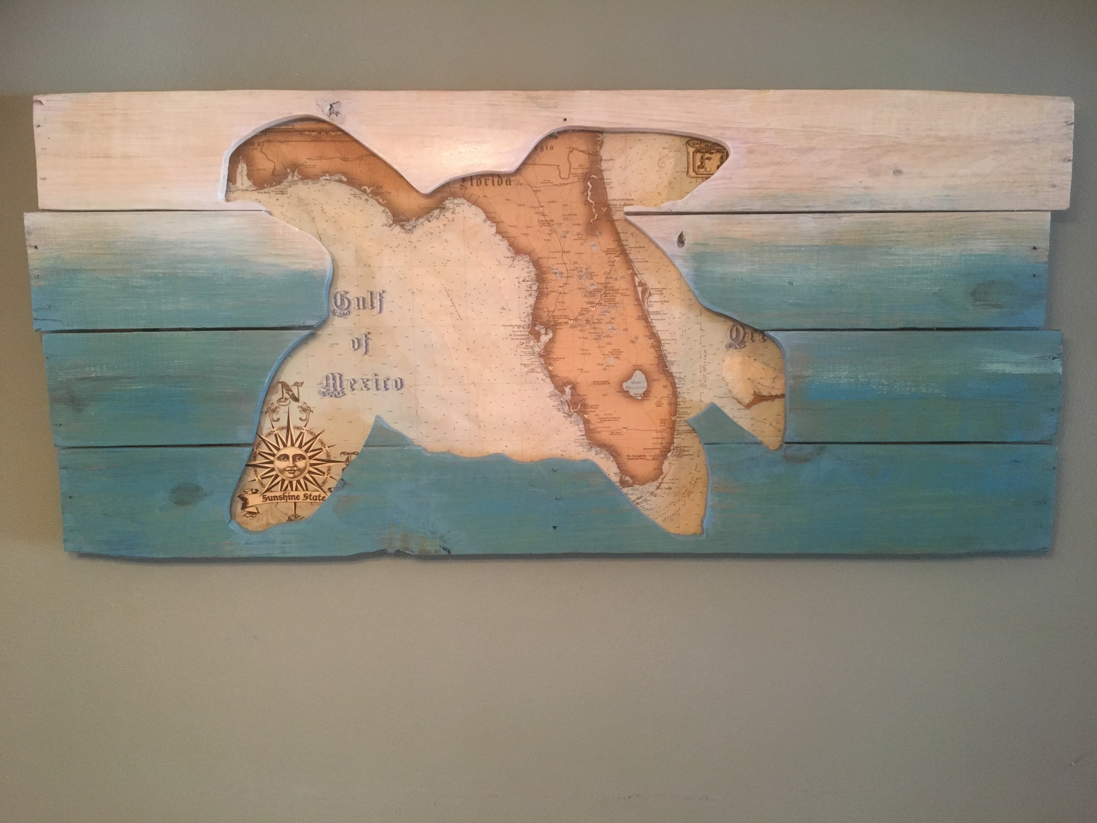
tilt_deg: -5.7
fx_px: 919
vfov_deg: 48.2
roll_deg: -0.4
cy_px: 412
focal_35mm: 29
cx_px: 548
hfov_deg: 61.7
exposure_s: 1/30
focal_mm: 4.15
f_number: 2.2
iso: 160
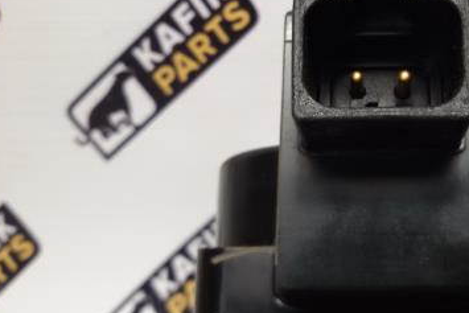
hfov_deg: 39.4
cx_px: 342
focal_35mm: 49
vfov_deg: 27.5
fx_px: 639
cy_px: 122
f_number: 2.4
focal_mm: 2.93
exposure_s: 1/33
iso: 64
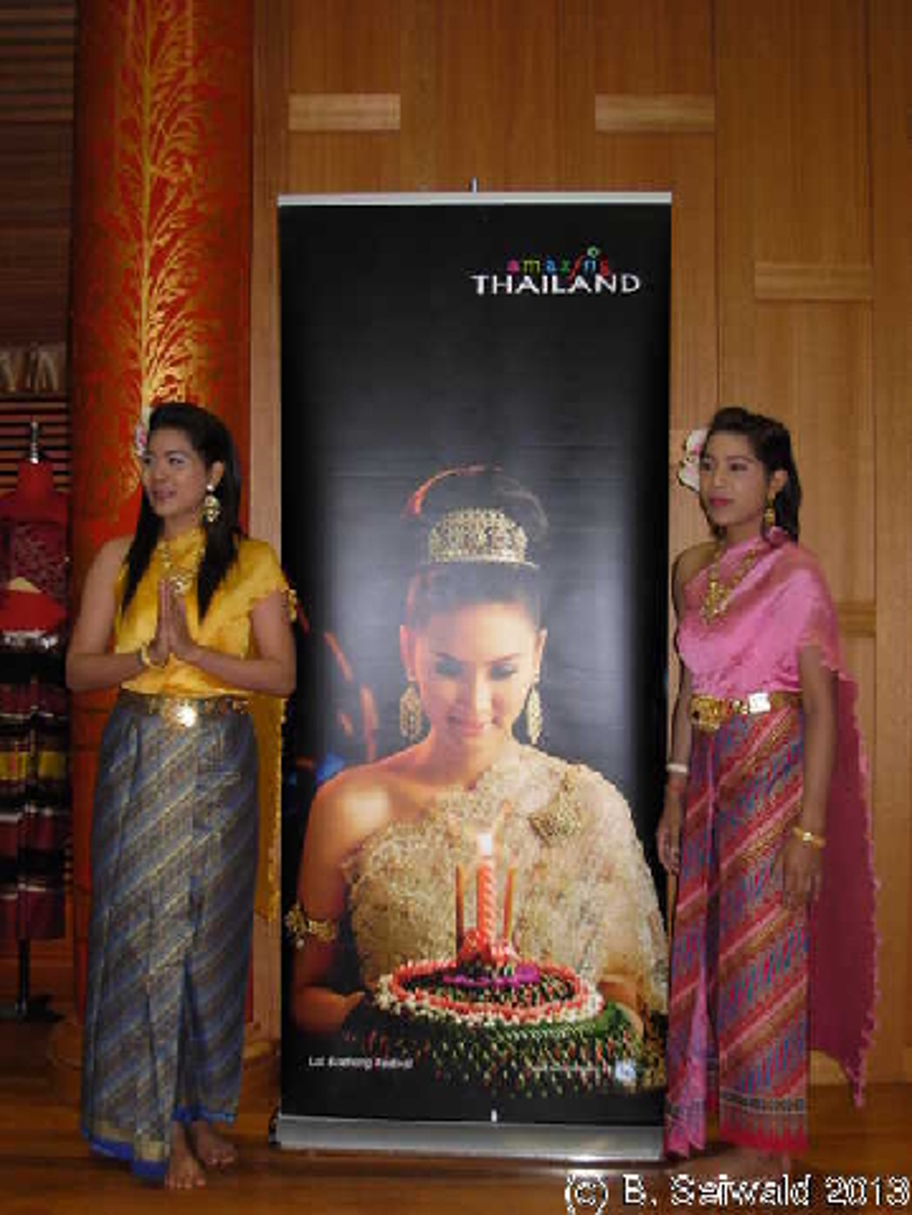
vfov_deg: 42.1
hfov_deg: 32.2
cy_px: 608
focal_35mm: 45
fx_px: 1581
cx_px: 456
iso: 168
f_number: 3.1
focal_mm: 7.5
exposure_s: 1/47.9
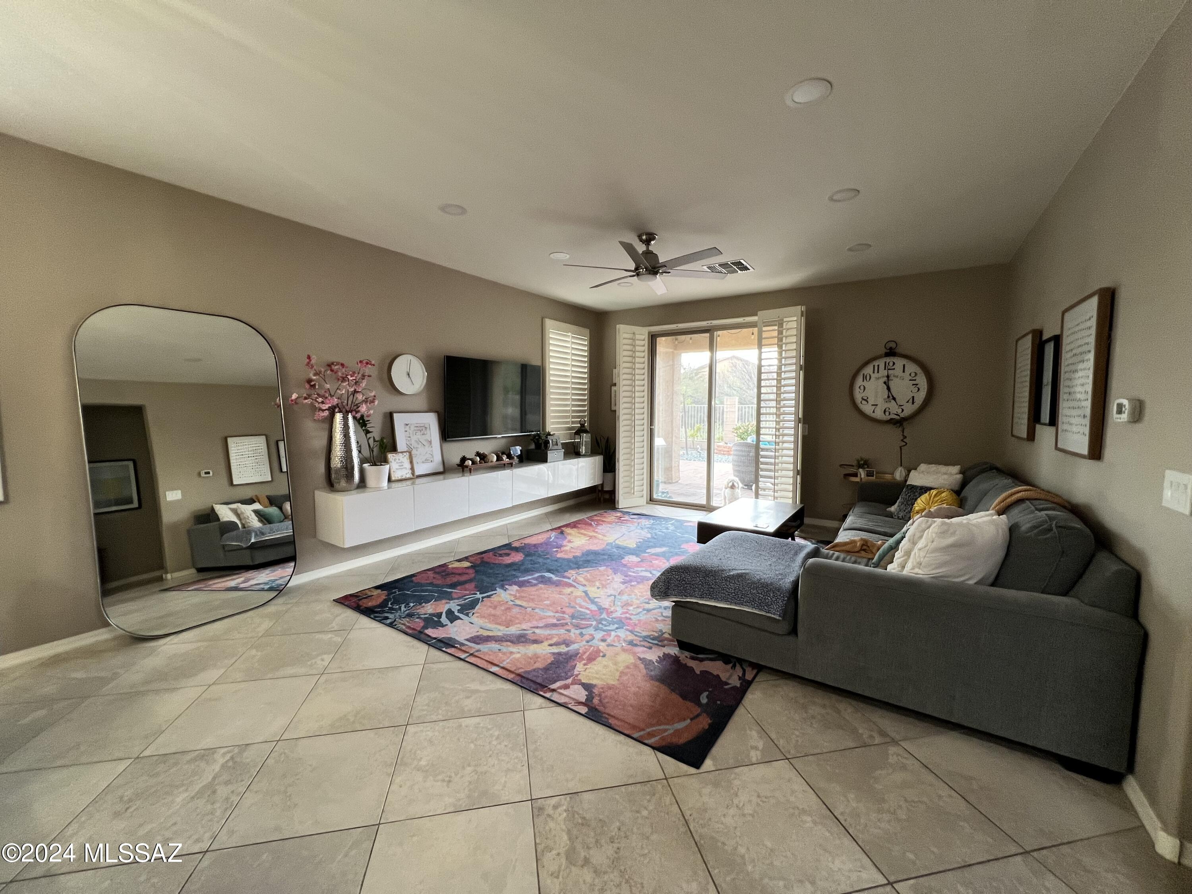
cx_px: 596
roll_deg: -0.4
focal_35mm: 13
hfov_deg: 106.2
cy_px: 447
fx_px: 448
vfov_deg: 89.9
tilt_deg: -4.9
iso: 125
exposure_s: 1/60
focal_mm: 1.57
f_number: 1.8
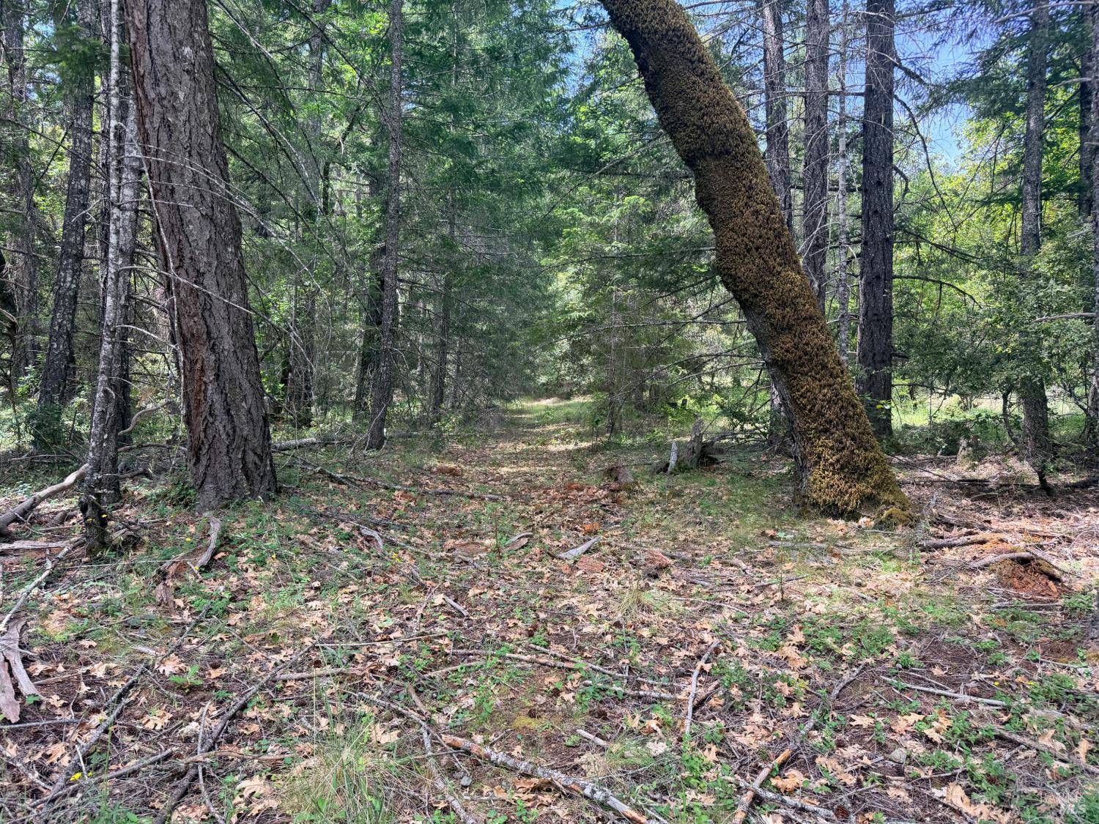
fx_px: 762
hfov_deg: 71.6
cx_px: 550
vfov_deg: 56.8
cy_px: 412
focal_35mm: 24
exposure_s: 1/325
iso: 100
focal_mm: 6.76
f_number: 1.78
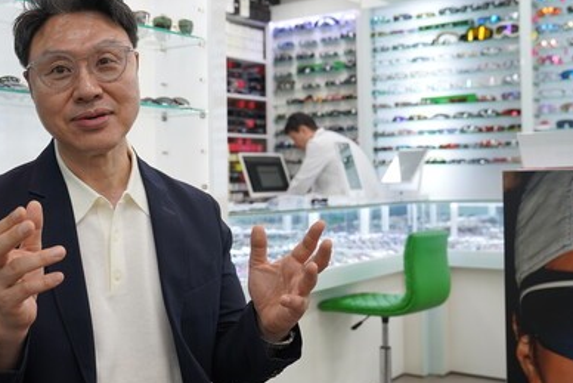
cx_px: 174
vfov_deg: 26.5
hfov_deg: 38.3
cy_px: 167
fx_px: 812
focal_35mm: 51
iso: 640
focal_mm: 33
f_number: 4
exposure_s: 1/160
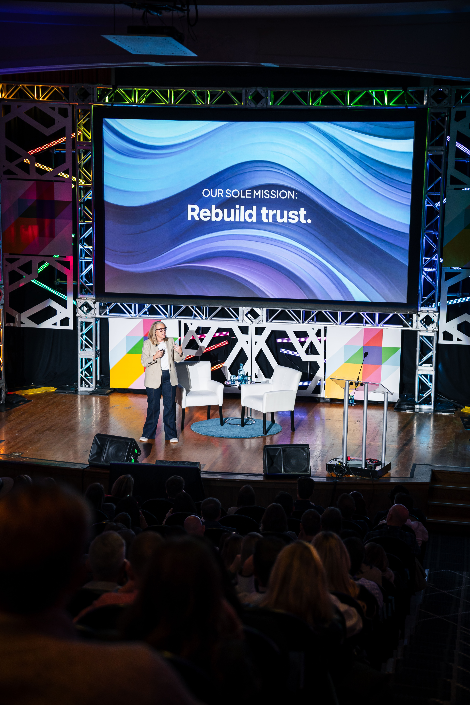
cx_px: 235
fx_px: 1371
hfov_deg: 19.5
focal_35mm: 70
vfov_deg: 28.8
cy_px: 352
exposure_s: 1/125
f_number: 2.8
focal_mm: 70
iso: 800
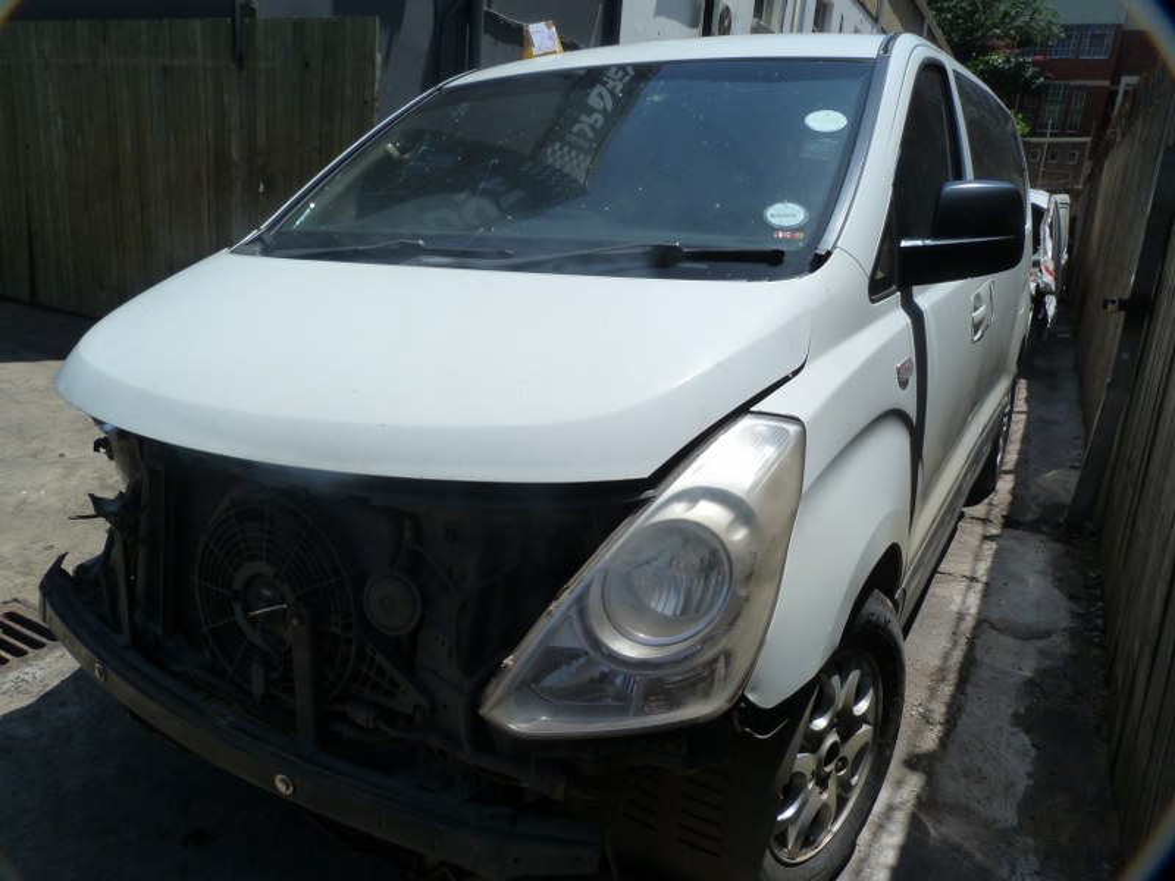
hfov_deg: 69.4
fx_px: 849
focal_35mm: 25
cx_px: 588
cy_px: 440
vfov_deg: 54.9
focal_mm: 4.5
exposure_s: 1/640
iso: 125
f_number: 5.6
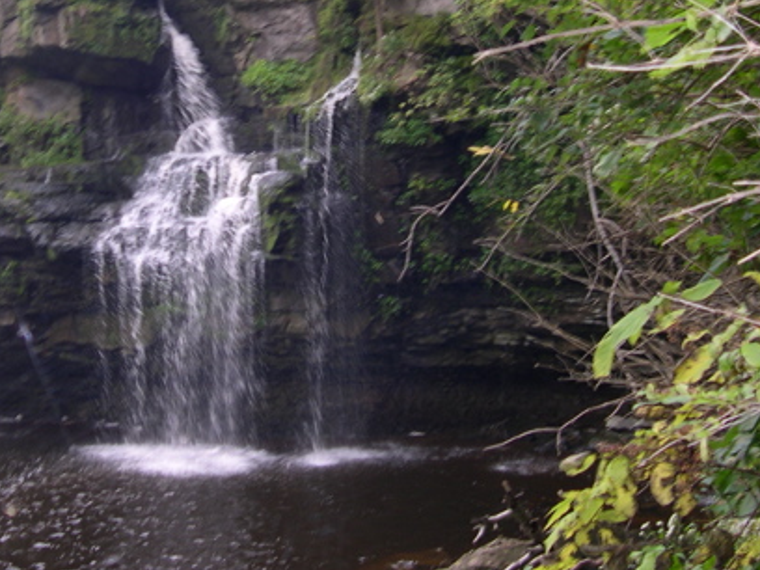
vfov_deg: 23.3
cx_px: 229
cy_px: 119
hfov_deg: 30.9
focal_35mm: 62
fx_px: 1361
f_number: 2.8
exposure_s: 1/30
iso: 101
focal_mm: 8
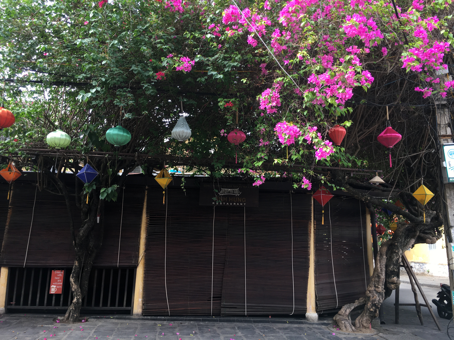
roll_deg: -2.2
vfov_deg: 48.2
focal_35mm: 29
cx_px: 227
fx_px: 380
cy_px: 170
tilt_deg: +12.2
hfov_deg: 61.7
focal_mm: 4.15
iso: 25
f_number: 2.2
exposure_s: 1/122
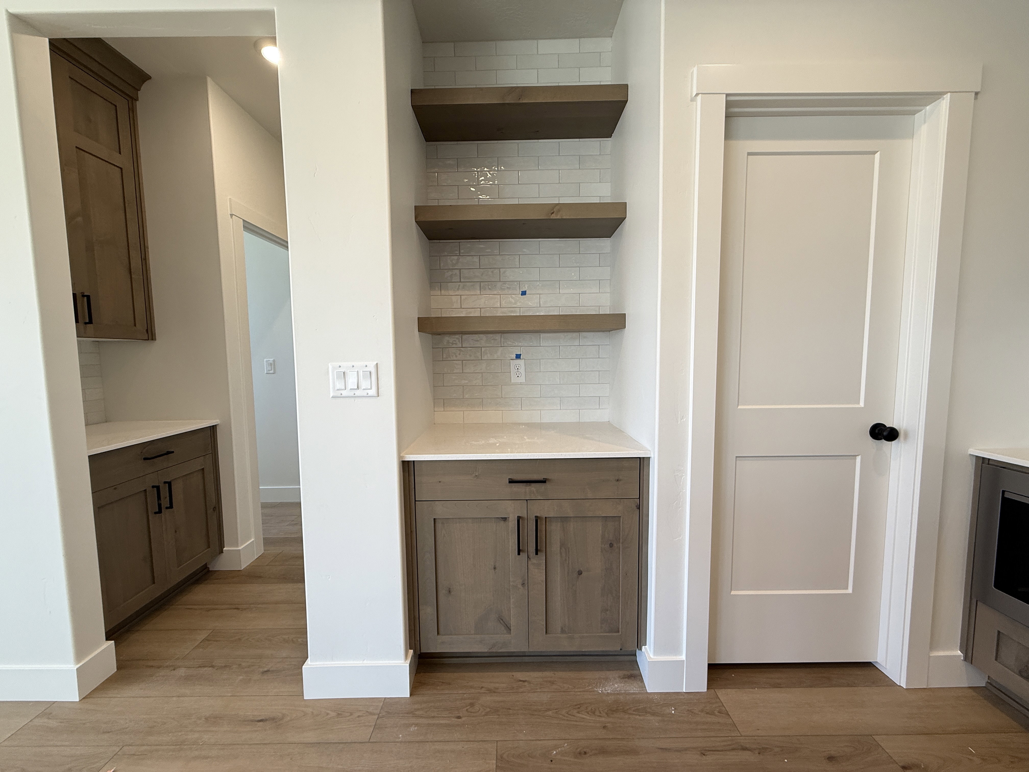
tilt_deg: -4.1
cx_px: 514
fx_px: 416
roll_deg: +0.5
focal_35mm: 14
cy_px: 386
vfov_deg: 85.7
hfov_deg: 102.1
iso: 100
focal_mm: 2.22
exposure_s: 1/120
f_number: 2.2
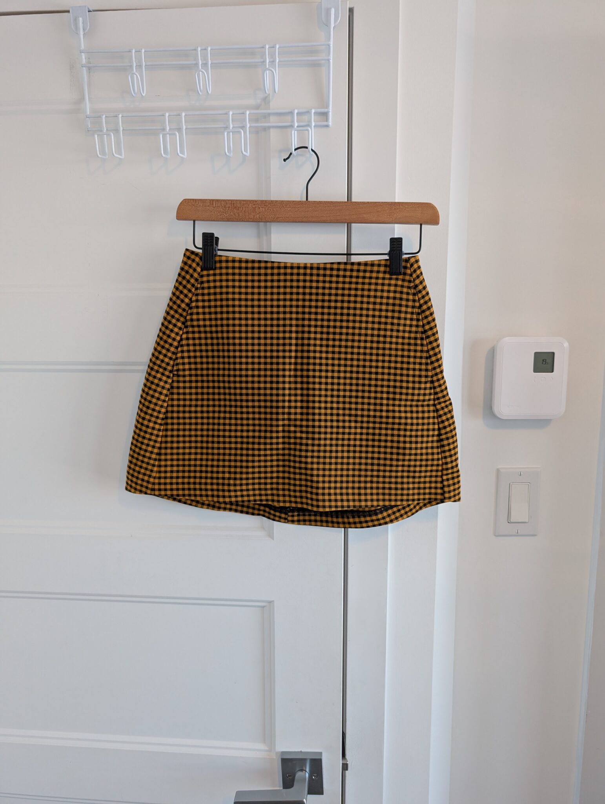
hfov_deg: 56.9
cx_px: 302
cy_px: 402
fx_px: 558
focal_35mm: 24
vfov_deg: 71.5
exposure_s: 1/120
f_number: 1.68
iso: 186
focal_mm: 6.9
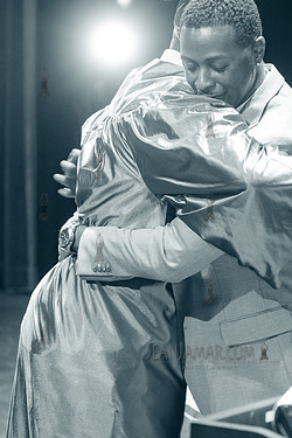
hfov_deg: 9.5
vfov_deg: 14.3
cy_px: 206
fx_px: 1752
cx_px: 194
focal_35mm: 144
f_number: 4
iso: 4000
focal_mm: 80
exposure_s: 1/100
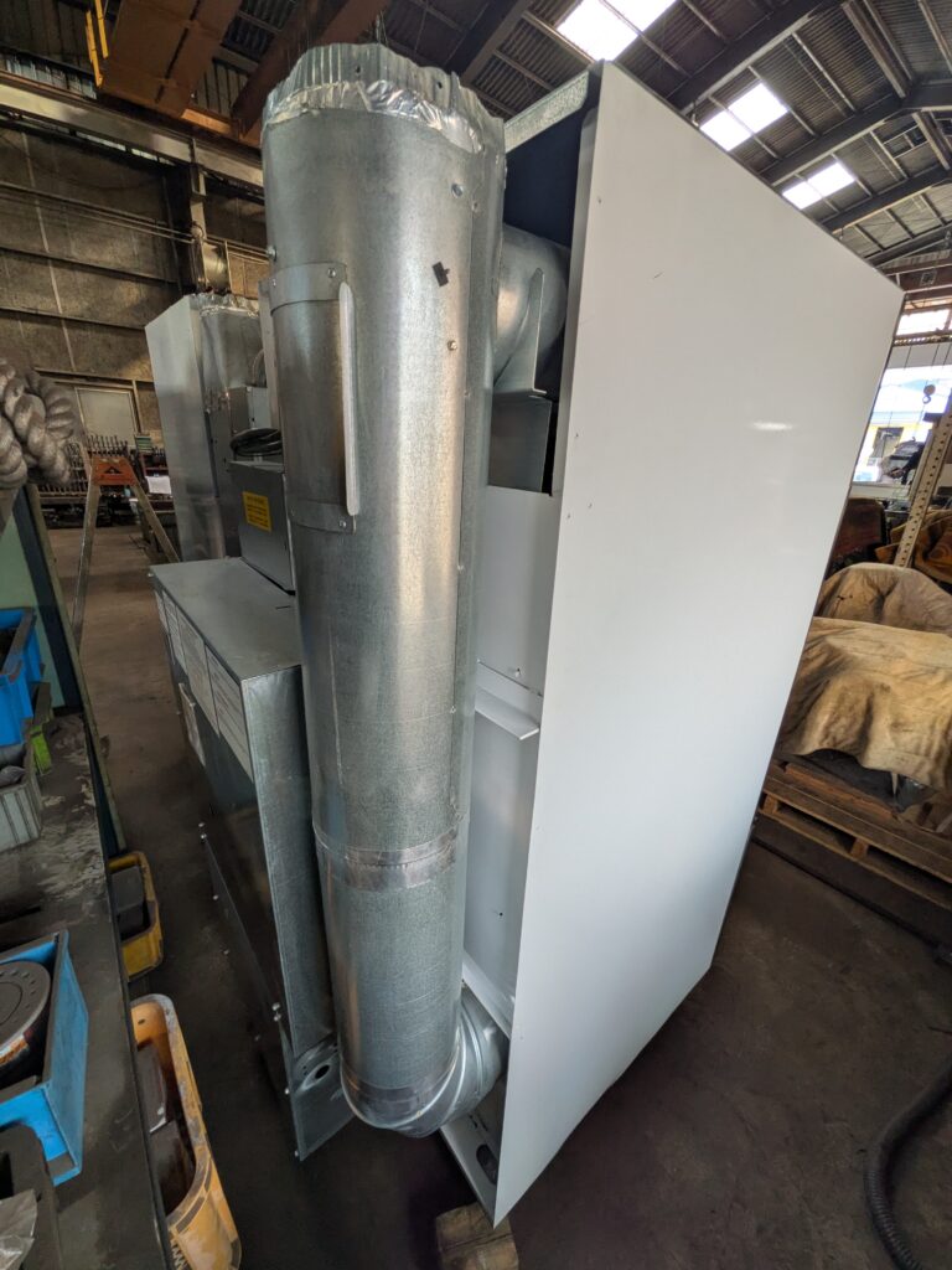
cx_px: 476
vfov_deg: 102.1
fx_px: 513
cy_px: 635
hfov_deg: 85.7
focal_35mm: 14
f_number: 2.2
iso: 106
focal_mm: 1.85
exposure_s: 1/49.5
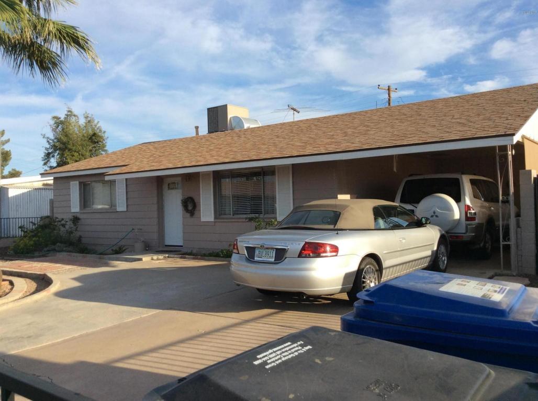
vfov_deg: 44.0
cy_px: 200
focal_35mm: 32
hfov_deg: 56.9
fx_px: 496
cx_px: 269
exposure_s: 1/1059
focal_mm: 3.3
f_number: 2.4
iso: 32
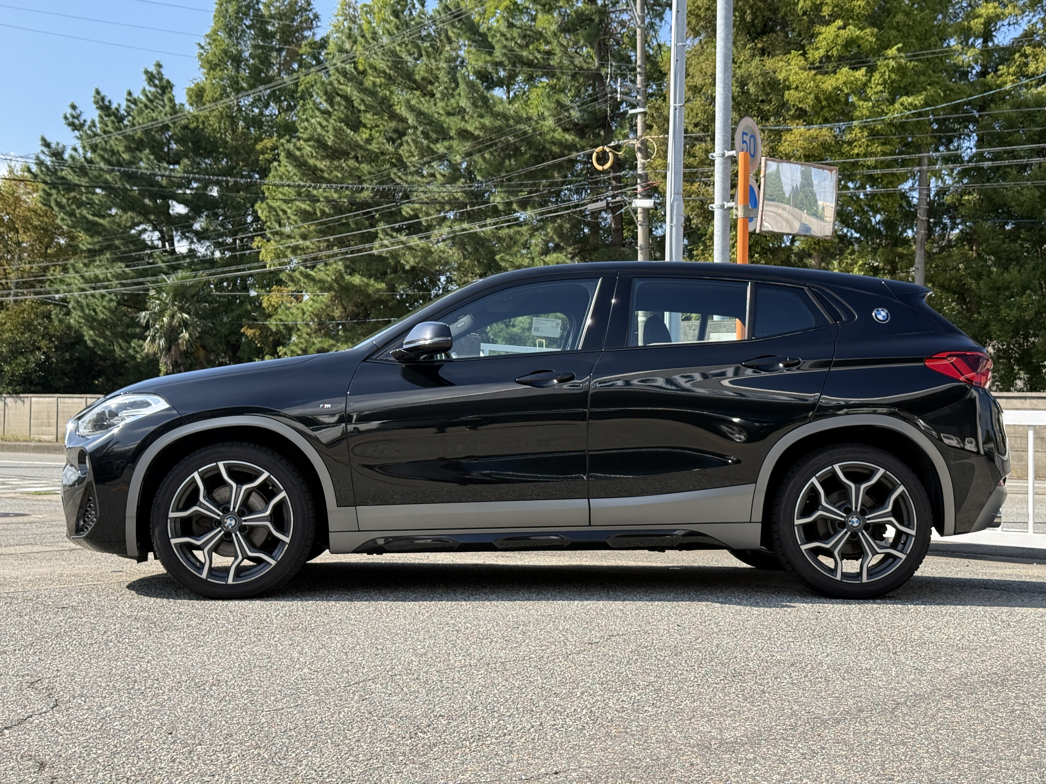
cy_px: 392
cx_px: 523
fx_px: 1450
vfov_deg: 30.3
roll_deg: -0.6
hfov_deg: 39.7
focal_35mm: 48
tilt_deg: +1.7
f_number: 1.78
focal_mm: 6.76
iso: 100
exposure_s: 1/2146
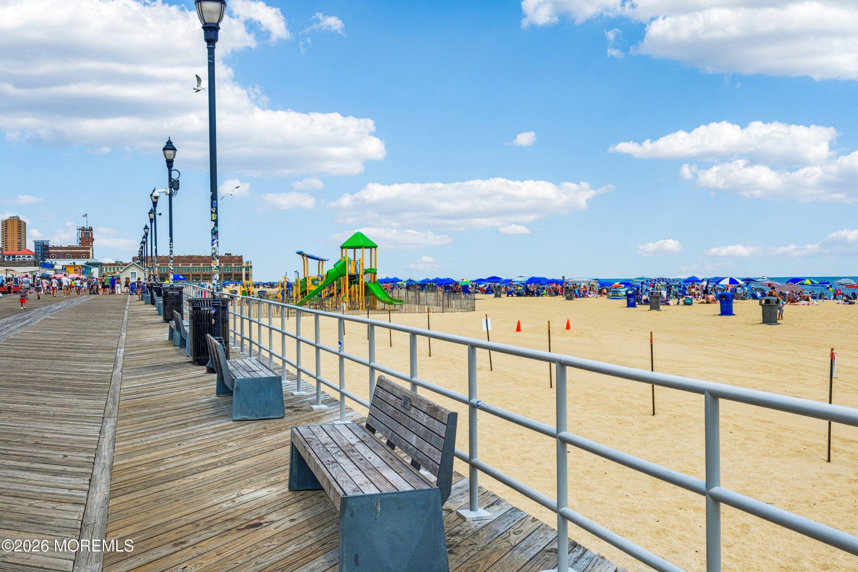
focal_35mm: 35
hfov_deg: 54.4
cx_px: 429
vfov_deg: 37.9
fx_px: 834
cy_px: 286
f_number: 10
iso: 250
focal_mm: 23
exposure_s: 1/680
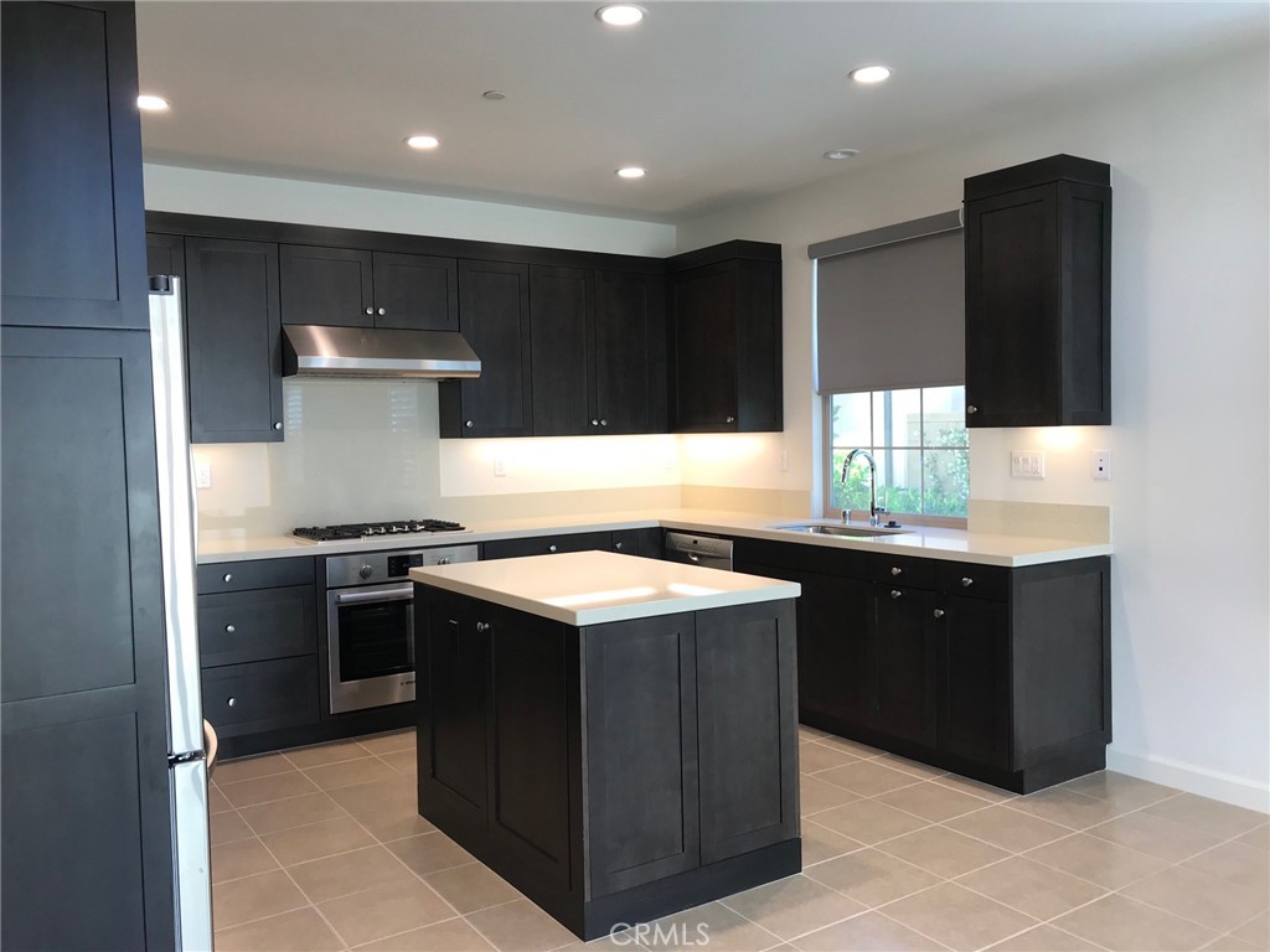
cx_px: 635
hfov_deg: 63.4
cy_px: 476
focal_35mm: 28
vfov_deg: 49.7
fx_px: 1027
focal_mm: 3.99
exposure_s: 1/60
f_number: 1.8
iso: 32
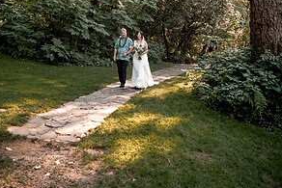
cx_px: 140
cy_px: -25
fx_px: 290
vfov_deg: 31.4
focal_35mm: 37
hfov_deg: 51.9
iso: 200
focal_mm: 24
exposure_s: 1/500
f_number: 2.8
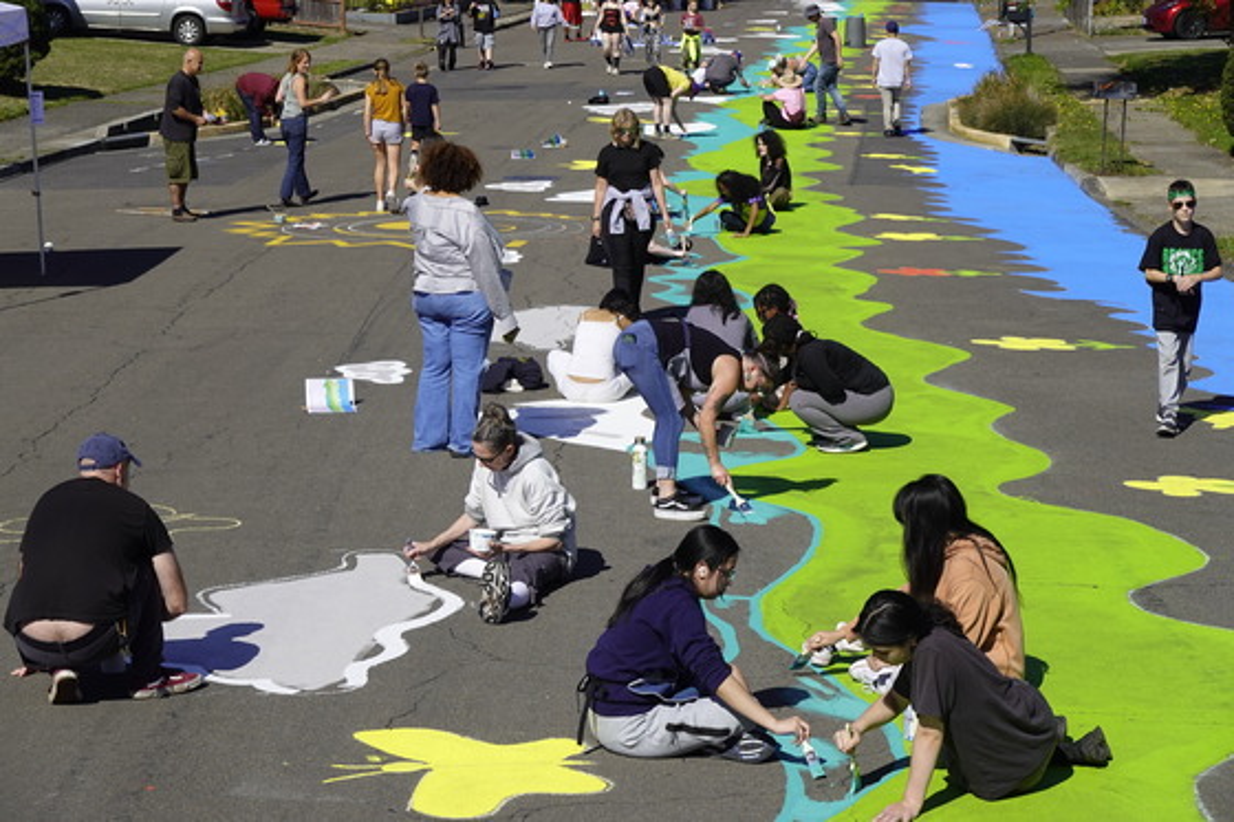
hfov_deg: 23.9
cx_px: 617
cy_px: 411
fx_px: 2913
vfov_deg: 16.1
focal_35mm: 85
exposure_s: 1/640
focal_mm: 31.46
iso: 100
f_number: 5.6
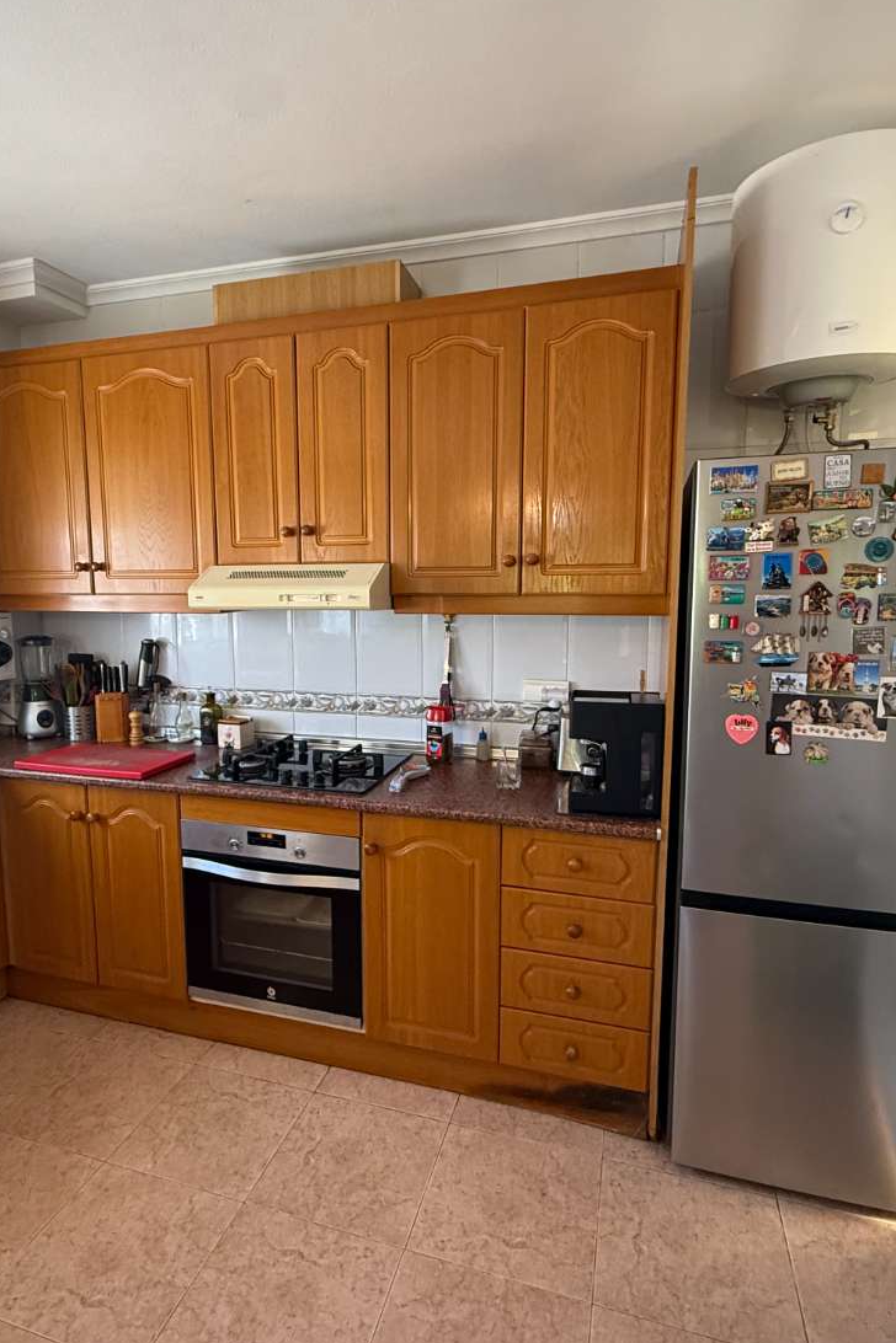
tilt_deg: -5.1
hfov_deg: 61.8
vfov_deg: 84.0
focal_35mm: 20
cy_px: 675
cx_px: 402
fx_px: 747
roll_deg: +0.3
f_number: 2.2
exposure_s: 1/50
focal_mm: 2.22
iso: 250
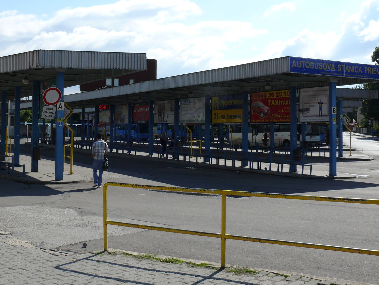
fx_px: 504
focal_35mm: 46
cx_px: 141
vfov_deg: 31.3
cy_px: 101
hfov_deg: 40.9
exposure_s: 1/500
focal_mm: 7.4
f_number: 7.1
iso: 100
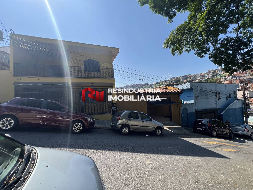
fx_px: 95
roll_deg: +1.7
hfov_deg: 106.2
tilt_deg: +0.1
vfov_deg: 89.9
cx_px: 126
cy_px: 95
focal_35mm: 13
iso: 32
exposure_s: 1/1155
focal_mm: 1.57
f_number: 1.8
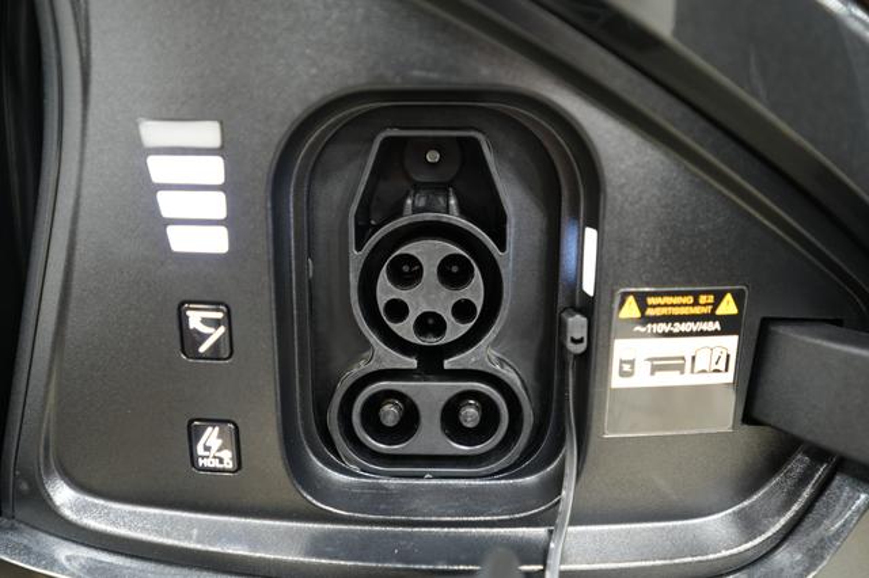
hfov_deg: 65.5
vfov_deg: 46.4
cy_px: 289
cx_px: 434
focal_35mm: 28
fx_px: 676
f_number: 2.8
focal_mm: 28
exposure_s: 1/30
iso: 500
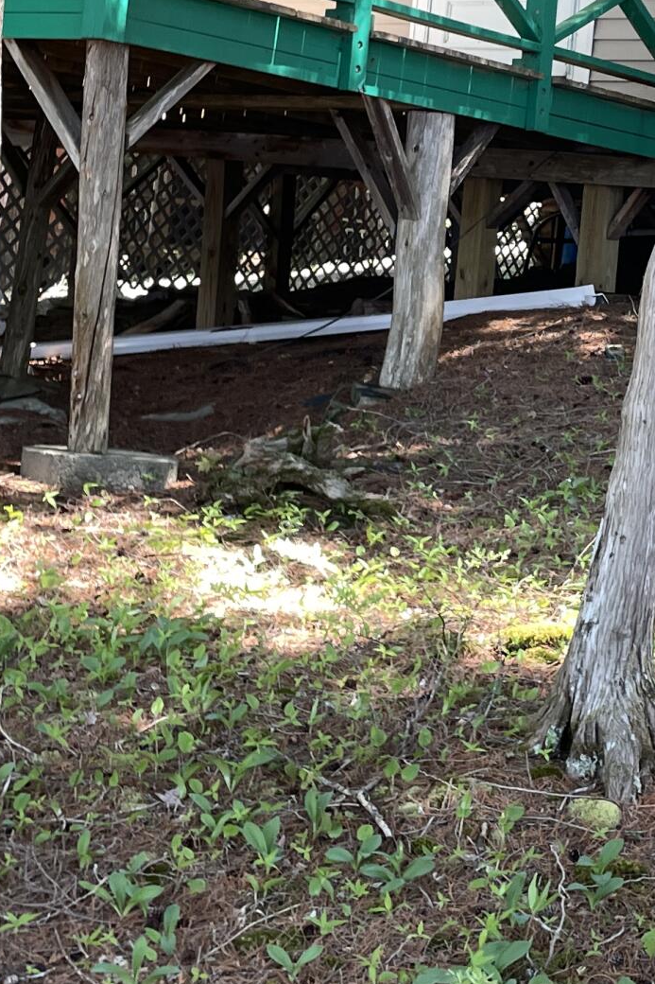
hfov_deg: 17.3
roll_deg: -5.2
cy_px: 229
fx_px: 2129
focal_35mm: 78
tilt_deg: +0.4
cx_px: 576
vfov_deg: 25.6
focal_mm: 4.2
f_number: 1.6
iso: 50
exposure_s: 1/121
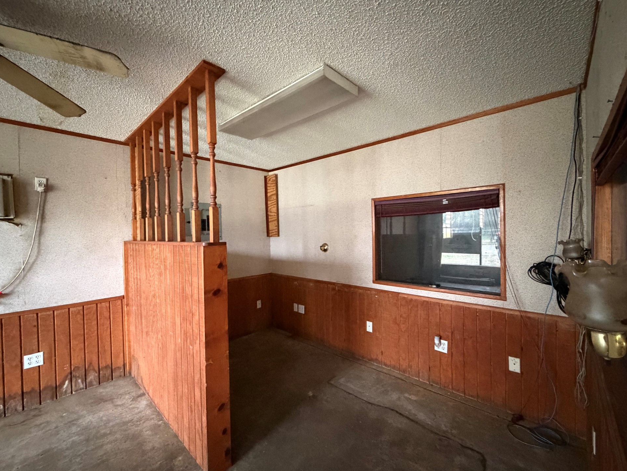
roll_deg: +0.3
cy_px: 236
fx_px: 272
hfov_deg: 98.2
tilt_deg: -1.0
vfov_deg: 81.8
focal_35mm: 15
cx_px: 318
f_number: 2.2
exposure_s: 1/43
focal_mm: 2.22
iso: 1250
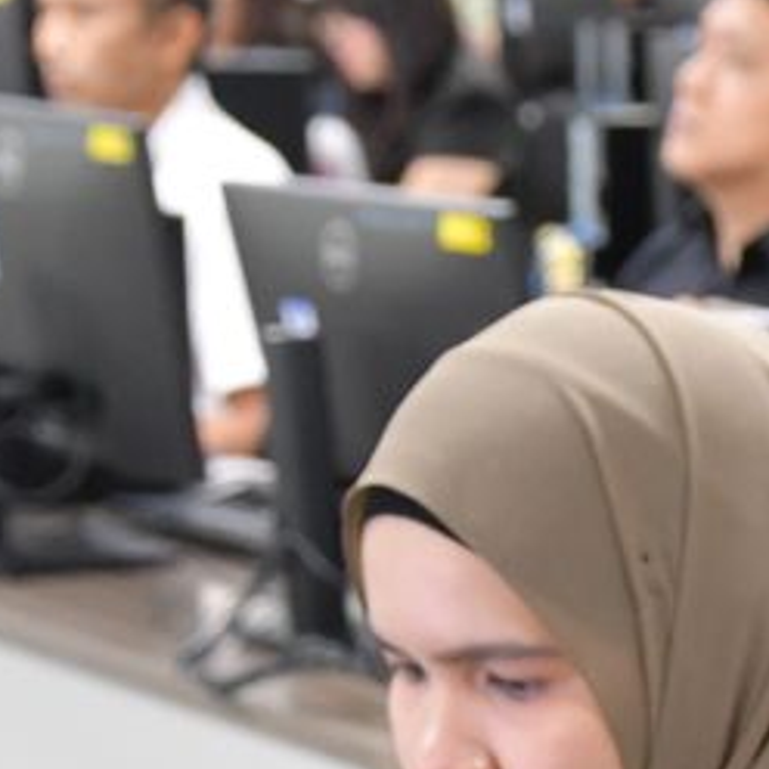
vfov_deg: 7.5
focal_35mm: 232
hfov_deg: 7.4
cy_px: 774
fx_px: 5831
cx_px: 1070
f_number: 4.5
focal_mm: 44
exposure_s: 1/60
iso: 4000
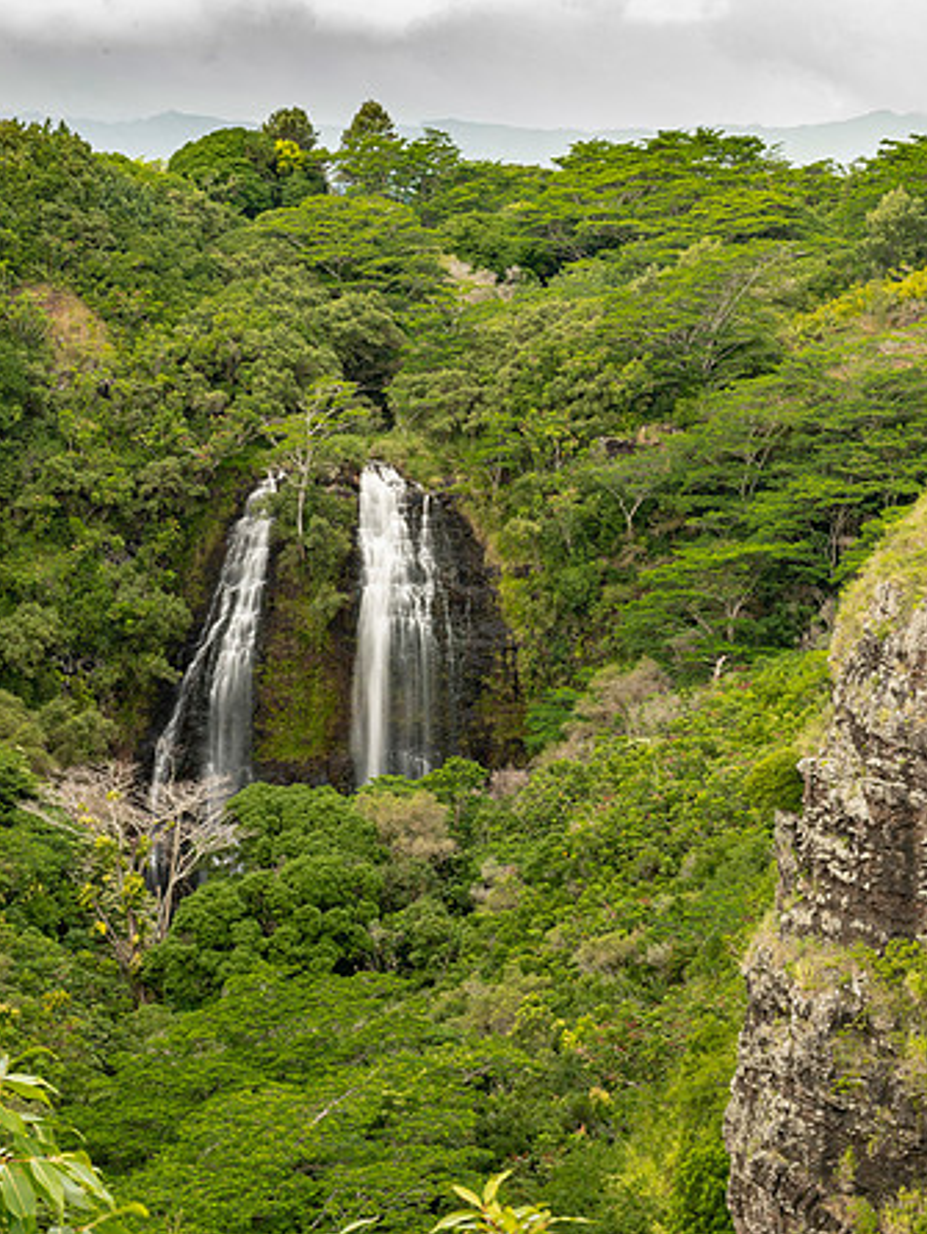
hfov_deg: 12.5
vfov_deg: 16.7
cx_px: 844
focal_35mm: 118
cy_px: 713
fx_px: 4209
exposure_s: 1/4
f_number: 22
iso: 64
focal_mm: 70
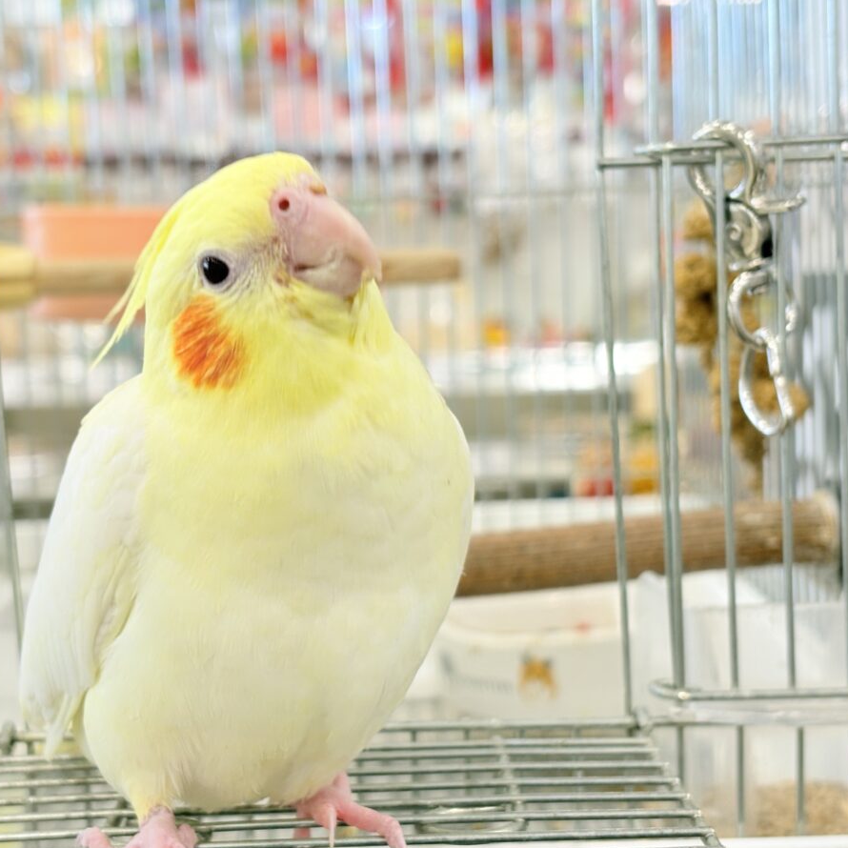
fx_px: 1718
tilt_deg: -6.0
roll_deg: +2.1
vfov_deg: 27.7
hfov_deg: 27.7
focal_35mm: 62
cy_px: 427
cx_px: 351
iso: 40
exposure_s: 1/50
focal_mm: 5.96
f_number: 1.6
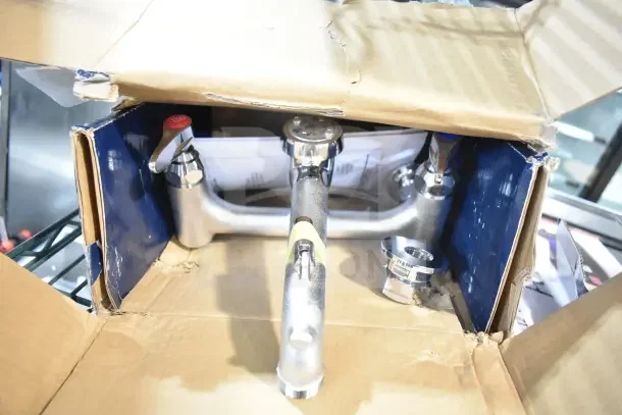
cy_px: 208
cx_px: 311
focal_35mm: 27
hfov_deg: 67.4
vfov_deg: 48.0
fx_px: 467
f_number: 3.5
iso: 1600
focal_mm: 18
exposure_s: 1/40
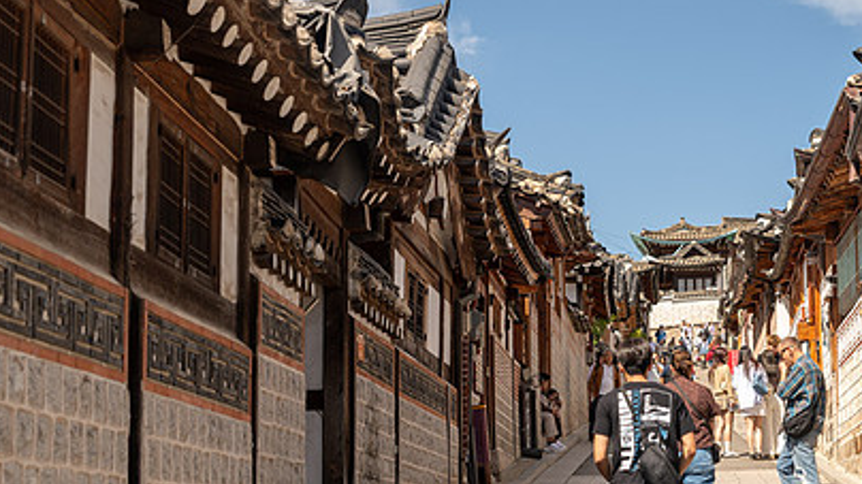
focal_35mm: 80
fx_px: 1828
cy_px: 319
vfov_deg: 15.1
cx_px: 523
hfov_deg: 26.5
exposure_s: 1/500
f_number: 4
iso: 64
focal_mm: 52
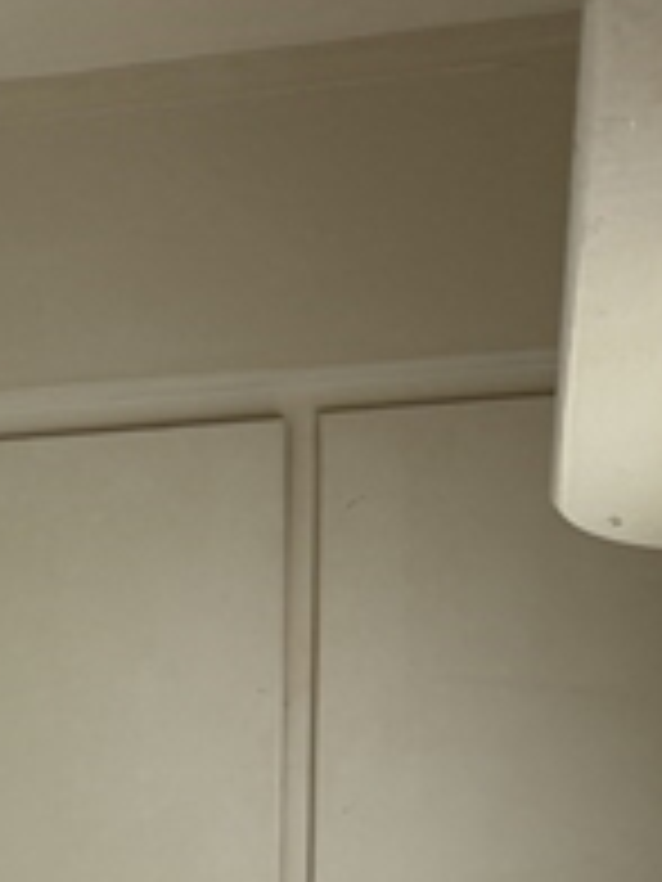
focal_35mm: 94
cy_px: 1656
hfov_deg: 15.4
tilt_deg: -7.4
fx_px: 2397
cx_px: -36
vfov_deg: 16.8
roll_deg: +2.5
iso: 125
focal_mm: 6.76
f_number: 1.78
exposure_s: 1/121
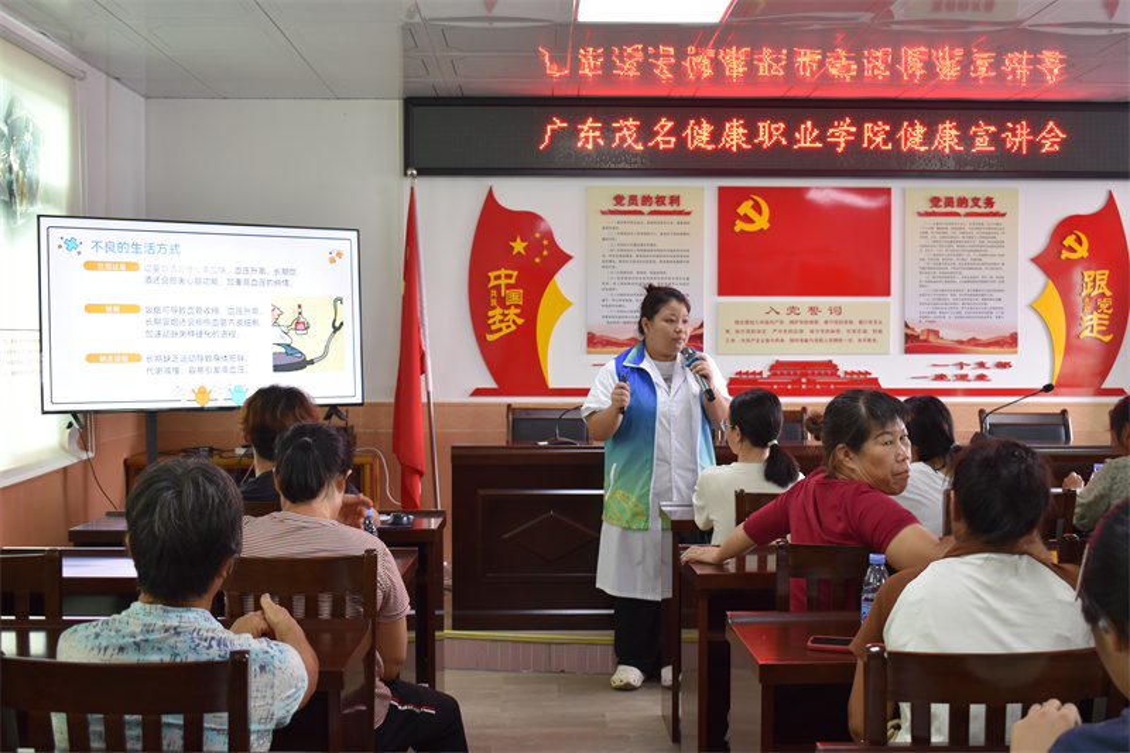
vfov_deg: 31.9
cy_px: 376
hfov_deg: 46.4
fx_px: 1318
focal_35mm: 42
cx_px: 565
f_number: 4.2
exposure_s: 1/30
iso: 640
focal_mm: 28
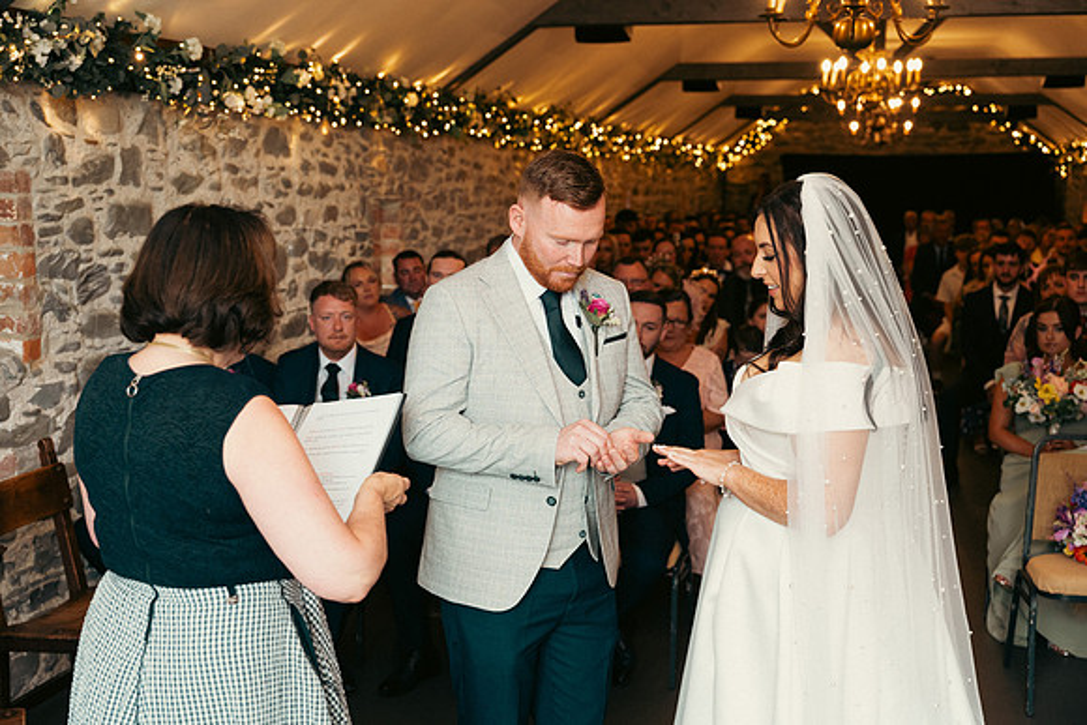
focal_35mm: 45
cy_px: 362
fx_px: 1359
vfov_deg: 29.9
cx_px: 544
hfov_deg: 43.6
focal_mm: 45
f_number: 3.5
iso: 1000
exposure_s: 1/160
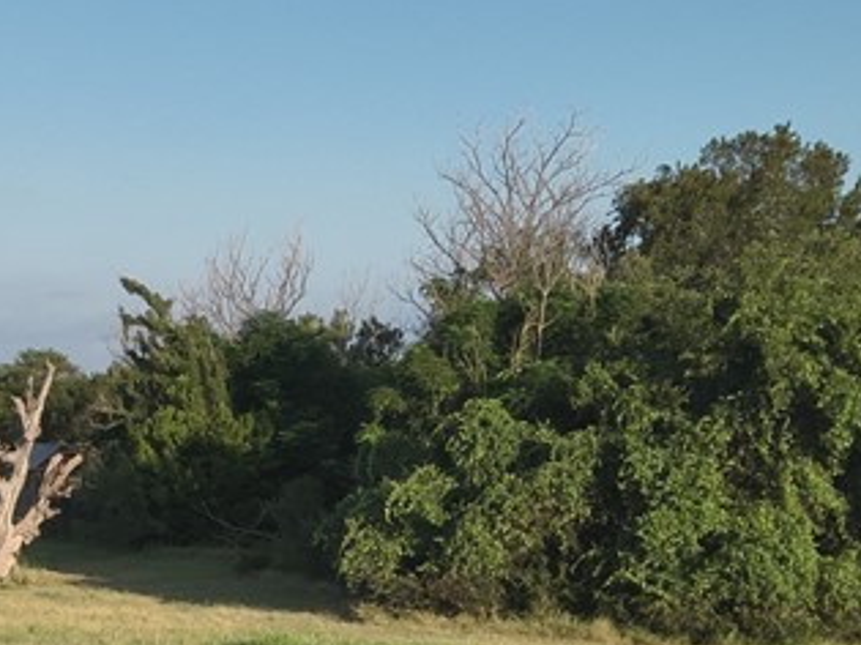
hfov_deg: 24.6
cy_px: 650
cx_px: 172
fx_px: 1939
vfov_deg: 18.4
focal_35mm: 78
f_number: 2.8
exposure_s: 1/640
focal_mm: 4.4
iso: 100
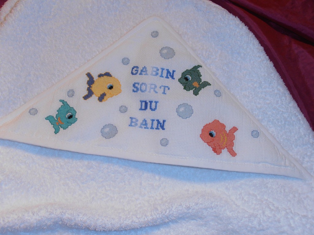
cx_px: 157
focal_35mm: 37
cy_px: 118
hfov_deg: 50.1
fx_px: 336
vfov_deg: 38.7
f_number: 3.9
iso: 125
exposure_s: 1/40
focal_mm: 6.61
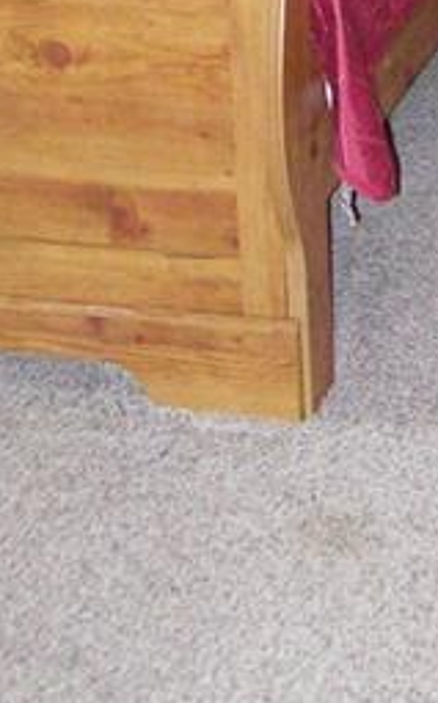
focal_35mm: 115
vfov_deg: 16.8
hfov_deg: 11.2
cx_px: 457
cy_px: -278
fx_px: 2200
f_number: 2.7
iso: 200
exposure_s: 1/64
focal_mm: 6
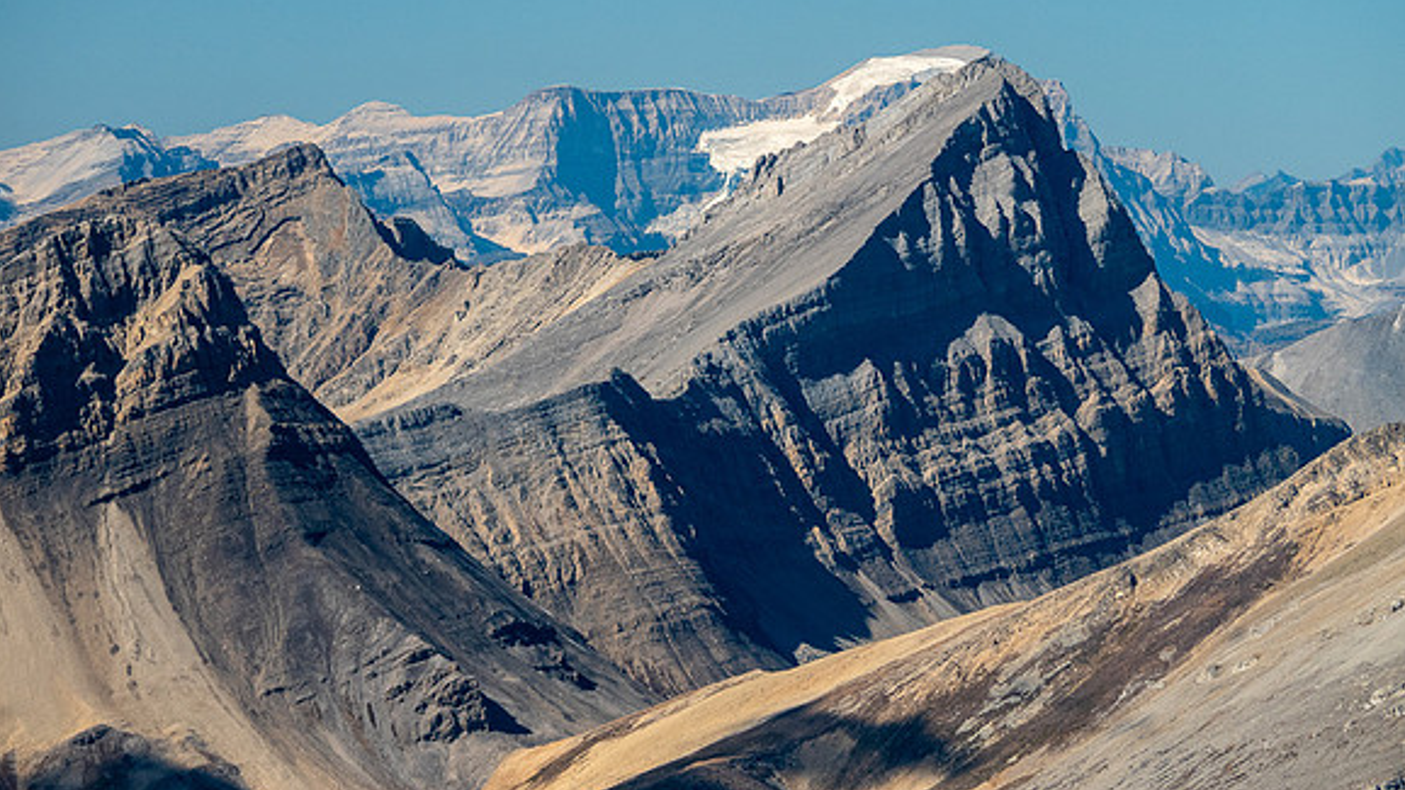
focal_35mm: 328
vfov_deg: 3.7
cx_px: 702
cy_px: 276
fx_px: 12219
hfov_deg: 6.6
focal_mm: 150
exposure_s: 1/320
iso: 250
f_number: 8
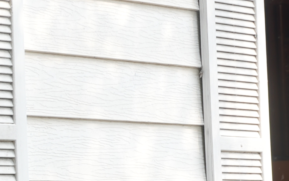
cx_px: -281
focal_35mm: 148
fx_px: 1165
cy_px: 128
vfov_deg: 8.8
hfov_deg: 12.5
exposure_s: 1/100
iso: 80
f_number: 5
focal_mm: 36
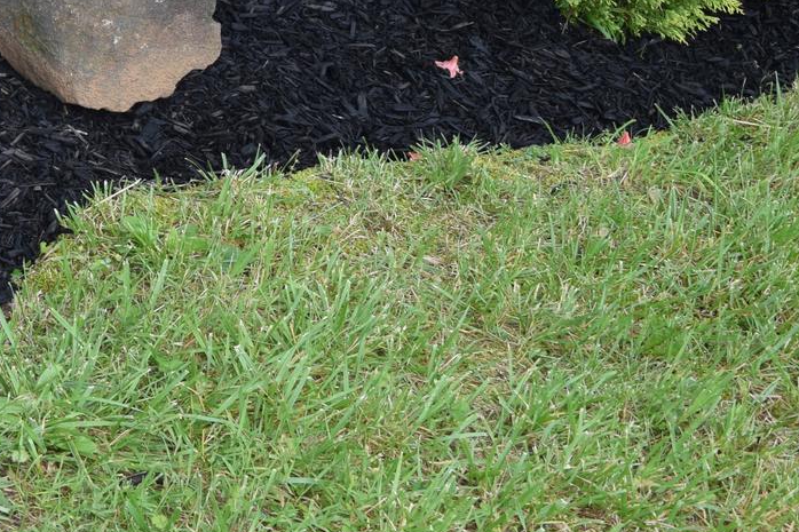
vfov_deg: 14.2
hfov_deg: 20.1
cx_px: -255
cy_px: -156
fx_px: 2052
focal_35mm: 92
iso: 200
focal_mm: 21
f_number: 5.6
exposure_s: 1/125
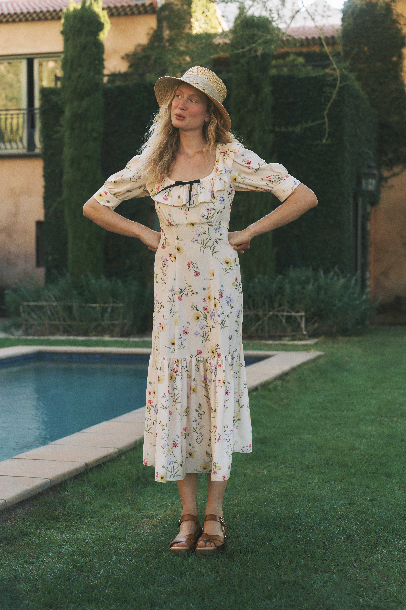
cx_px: 203
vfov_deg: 31.9
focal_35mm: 63
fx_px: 1066
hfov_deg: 21.6
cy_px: 305
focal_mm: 63
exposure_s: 1/500
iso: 800
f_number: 4
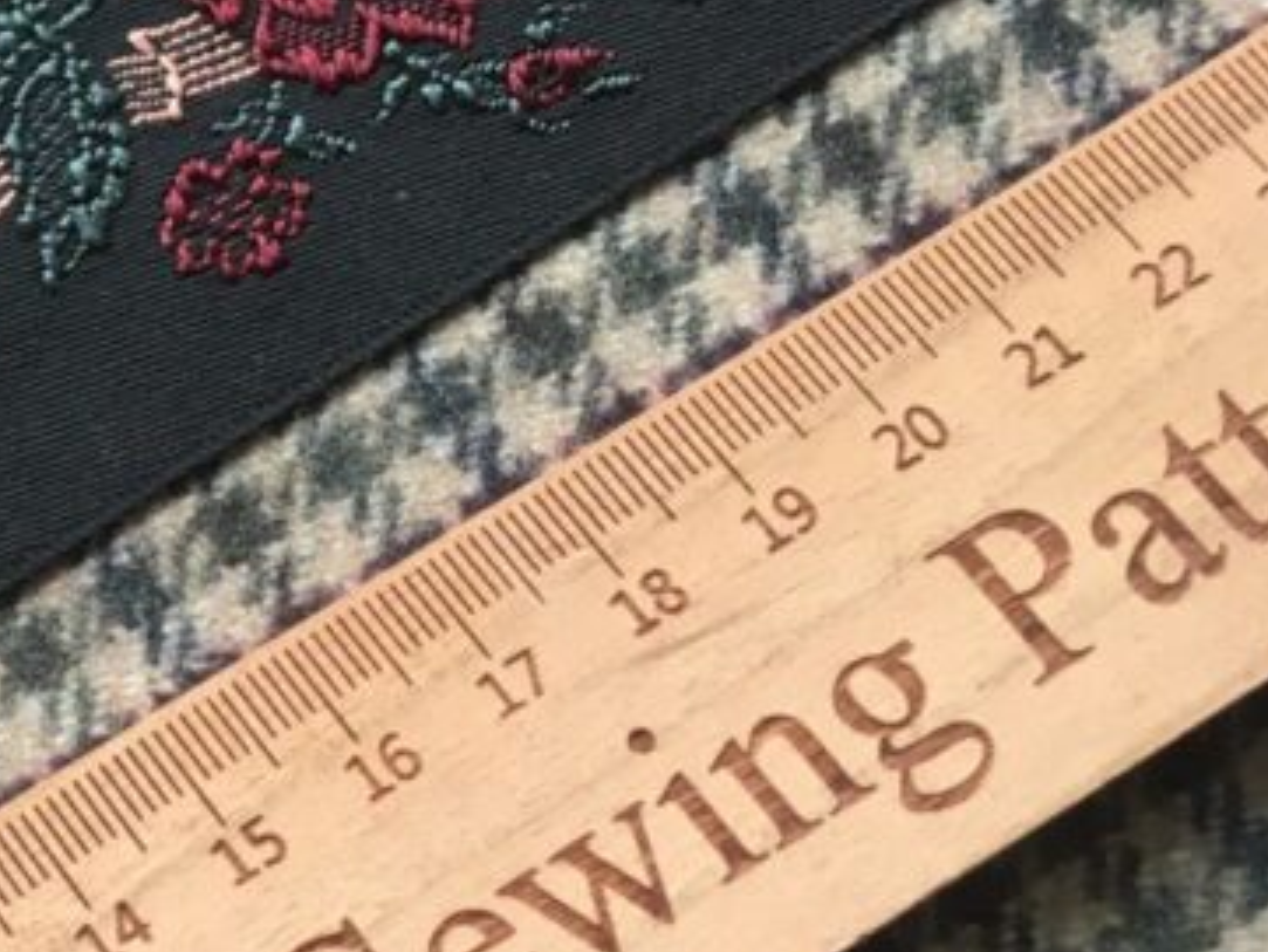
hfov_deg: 19.2
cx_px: -608
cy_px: 685
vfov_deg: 16.4
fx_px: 3298
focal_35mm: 90
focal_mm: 4.15
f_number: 2.2
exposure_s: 1/33
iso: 32
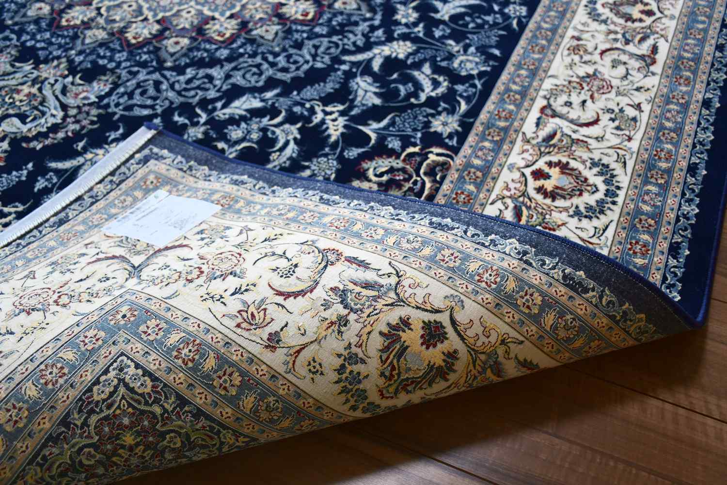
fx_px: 687
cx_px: 364
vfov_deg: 38.9
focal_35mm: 34
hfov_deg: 55.8
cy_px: 242
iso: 800
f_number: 3.8
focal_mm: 23
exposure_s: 1/200
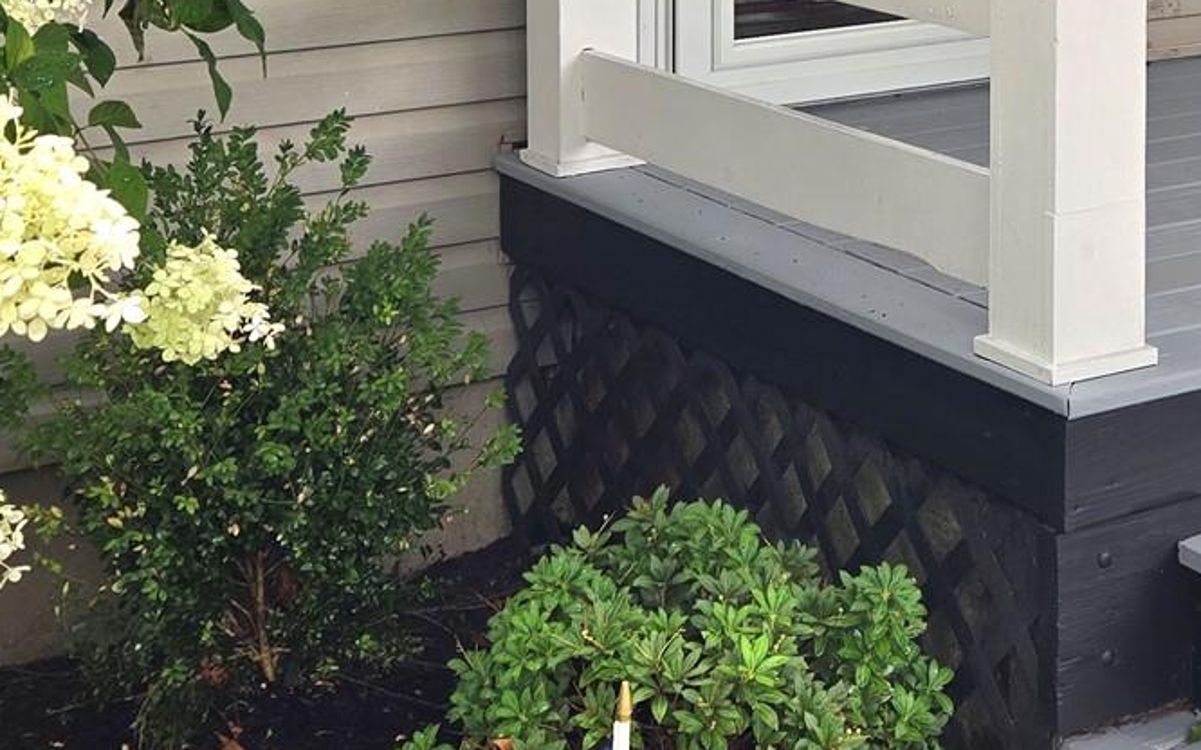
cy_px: -197
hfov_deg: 26.6
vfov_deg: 16.5
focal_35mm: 75
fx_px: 2454
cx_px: 1077
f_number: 1.8
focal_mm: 5.4
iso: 32
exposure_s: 1/182
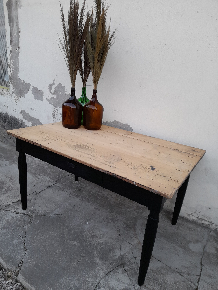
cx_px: 109
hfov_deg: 54.9
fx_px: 210
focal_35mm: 25
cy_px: 145
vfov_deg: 69.4
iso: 100
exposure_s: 1/50
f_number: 2
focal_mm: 4.6
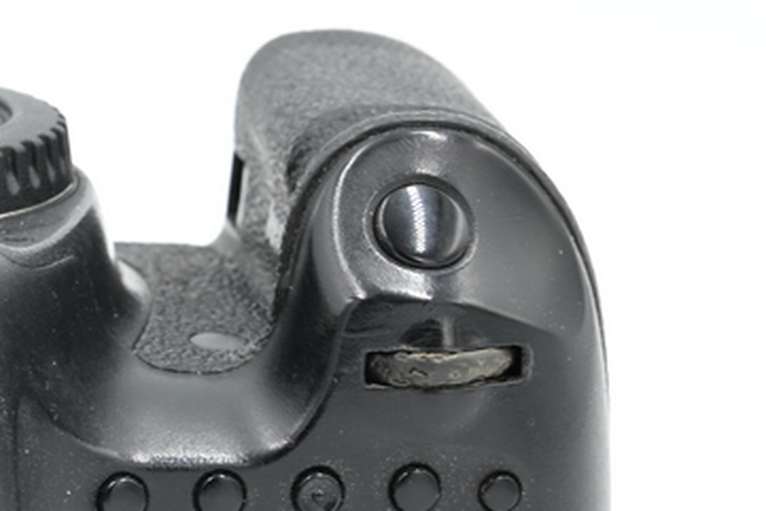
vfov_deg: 6.6
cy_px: 446
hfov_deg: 9.8
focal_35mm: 208
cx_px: -17
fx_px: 4427
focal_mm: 75
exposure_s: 1/15
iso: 200
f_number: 14
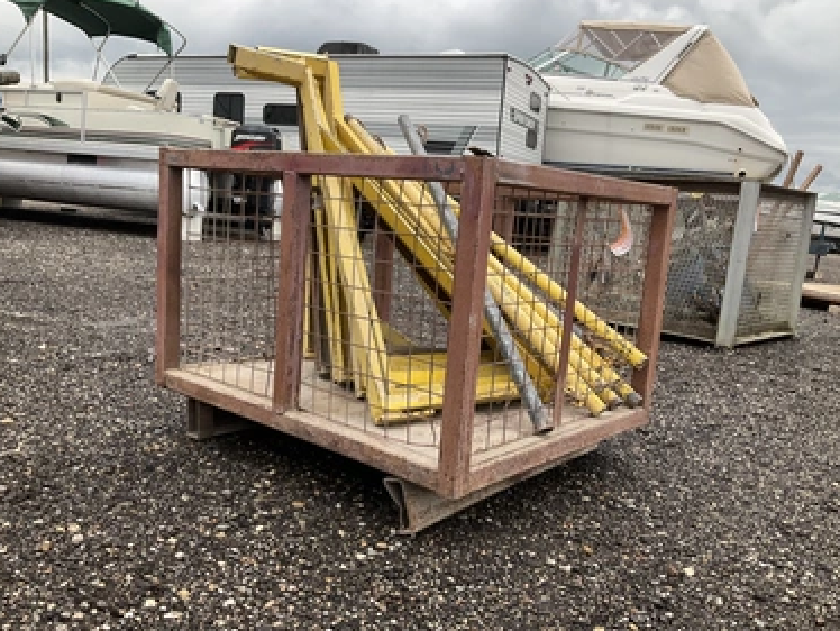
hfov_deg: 58.3
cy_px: 317
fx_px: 753
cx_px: 433
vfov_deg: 45.5
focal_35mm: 31
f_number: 1.8
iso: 25
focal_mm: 3
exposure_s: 1/397
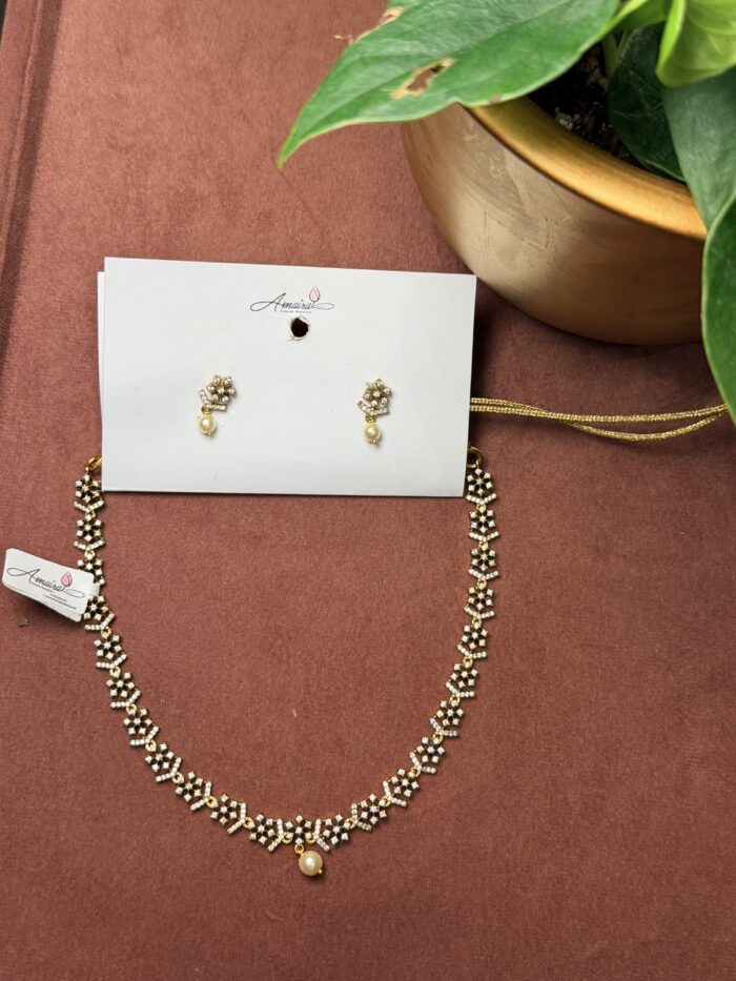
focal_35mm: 48
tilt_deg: -77.1
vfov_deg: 39.7
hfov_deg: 30.3
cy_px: 490
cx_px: 368
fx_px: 1360
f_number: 1.78
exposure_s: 1/121
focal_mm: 6.76
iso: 50
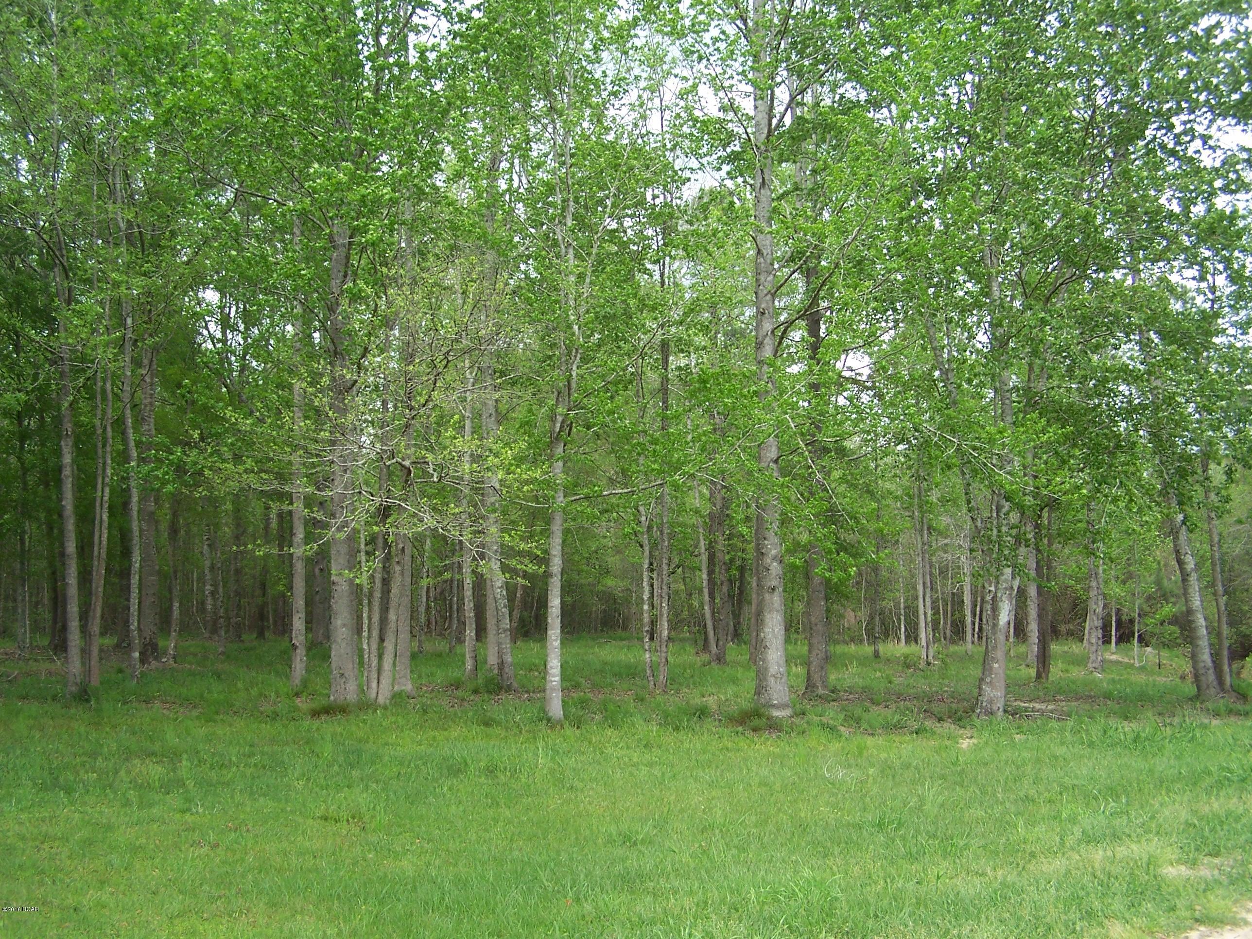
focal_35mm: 38
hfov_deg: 49.0
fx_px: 1374
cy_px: 470
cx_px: 626
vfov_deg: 37.7
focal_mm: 6.3
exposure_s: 1/400
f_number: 2.8
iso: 80
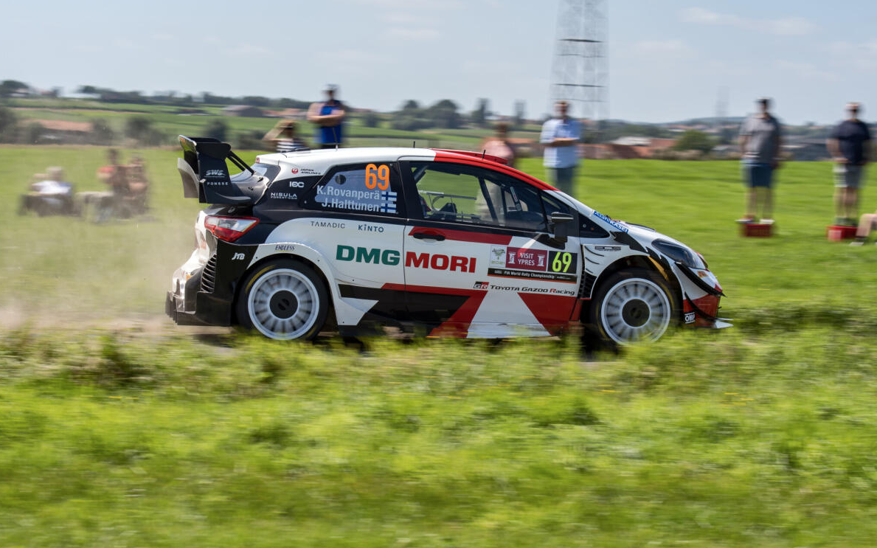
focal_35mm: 108
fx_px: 2581
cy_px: 270
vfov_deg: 12.1
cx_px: 439
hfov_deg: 19.3
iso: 64
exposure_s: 1/250
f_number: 7.1
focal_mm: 70
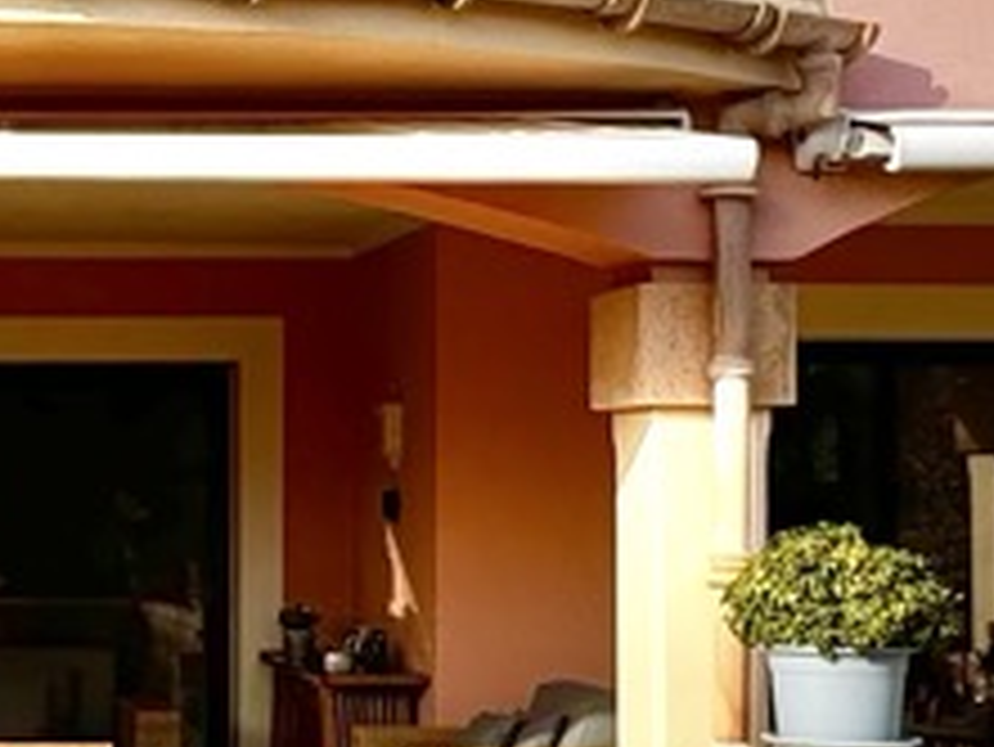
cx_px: -121
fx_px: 2327
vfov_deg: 18.2
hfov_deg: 22.6
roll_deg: +0.7
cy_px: 450
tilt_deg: +1.7
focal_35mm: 81
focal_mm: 2.22
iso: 40
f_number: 2.2
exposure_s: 1/980
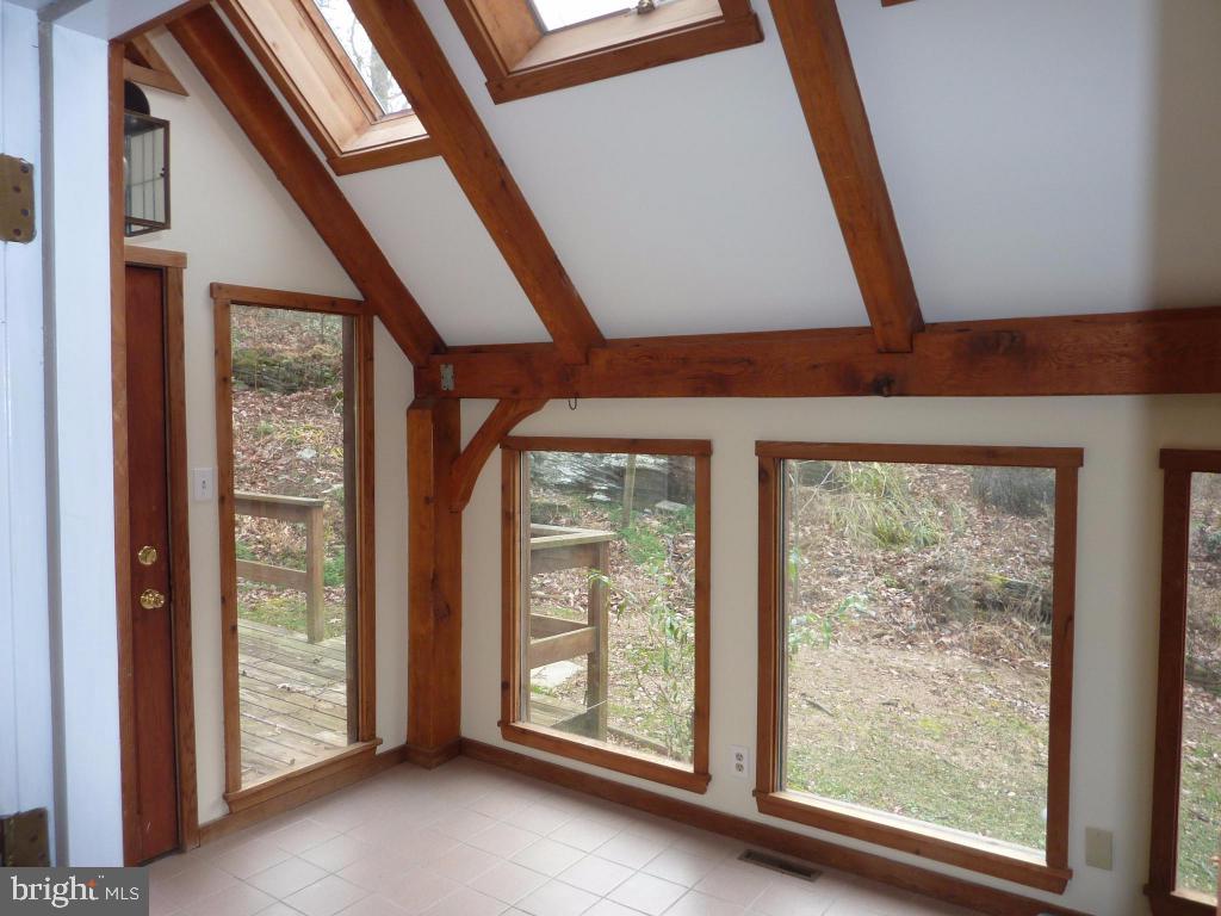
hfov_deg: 69.4
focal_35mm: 25
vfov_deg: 54.9
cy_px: 458
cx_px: 610
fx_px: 882
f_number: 3.3
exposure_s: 1/30
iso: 100
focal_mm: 4.1
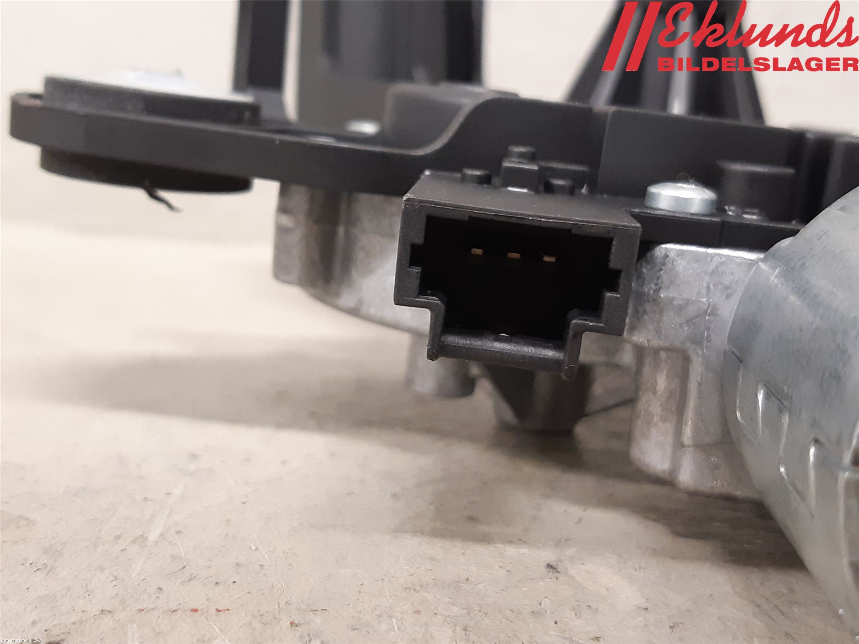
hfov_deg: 67.3
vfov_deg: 53.1
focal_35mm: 26
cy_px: 322
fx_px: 645
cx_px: 430
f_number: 1.7
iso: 200
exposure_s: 1/25
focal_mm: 3.93
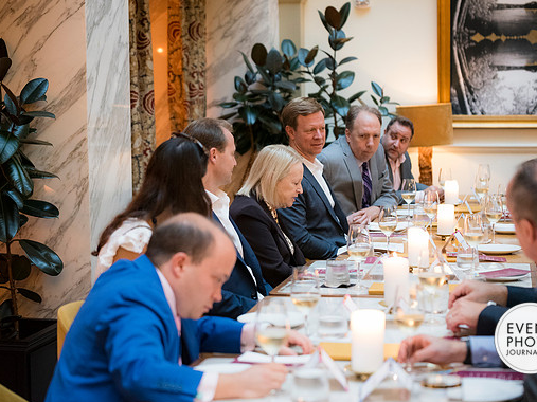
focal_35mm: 77
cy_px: 204
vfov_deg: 19.1
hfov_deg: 25.3
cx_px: 294
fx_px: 1194
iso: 5600
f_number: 2.8
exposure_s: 1/125
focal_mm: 70
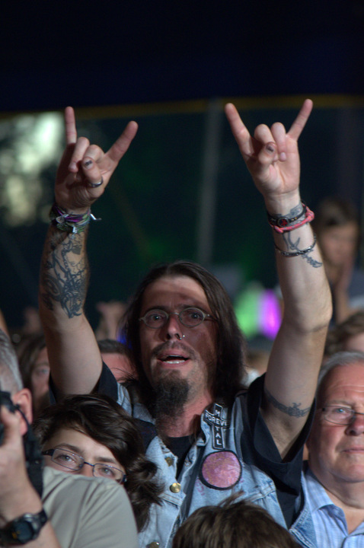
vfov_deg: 10.2
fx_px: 3080
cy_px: 274
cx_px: 182
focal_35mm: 202
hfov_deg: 6.8
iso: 3200
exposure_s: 1/80
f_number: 4.2
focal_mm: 135
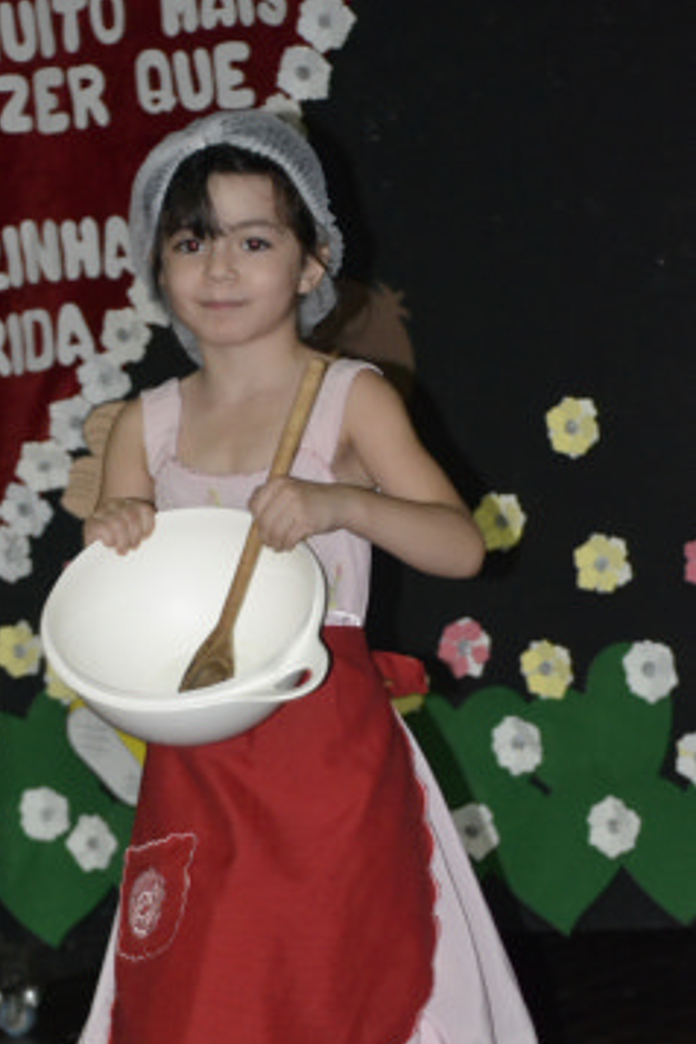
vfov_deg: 12.2
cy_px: 687
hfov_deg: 8.2
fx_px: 4872
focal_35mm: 168
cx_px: 215
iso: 3200
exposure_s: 1/60
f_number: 5.6
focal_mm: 80
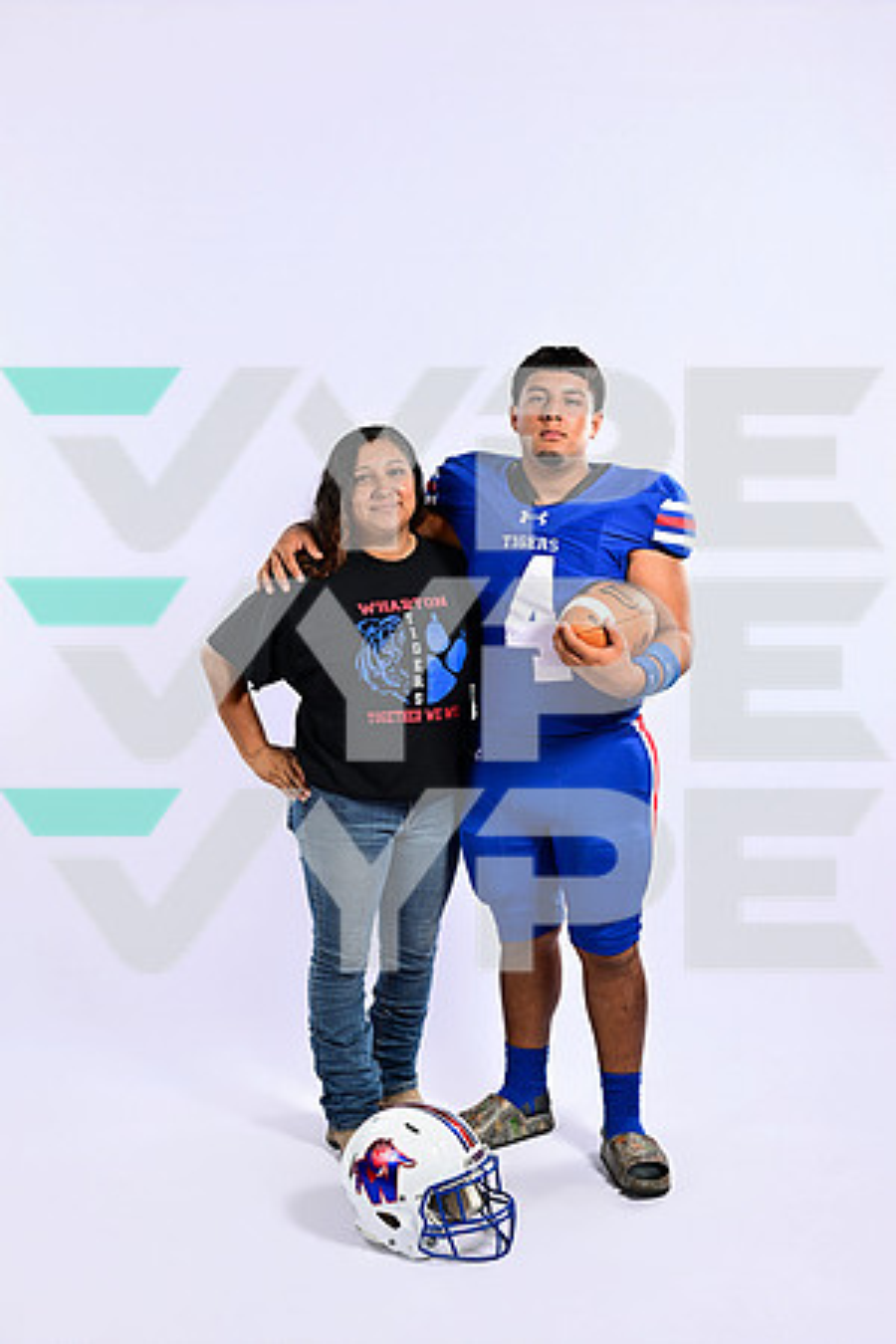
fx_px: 1941
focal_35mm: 52
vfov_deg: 38.2
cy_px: 672
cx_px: 448
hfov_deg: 26.0
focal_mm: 52
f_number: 6.3
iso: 160
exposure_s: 1/200
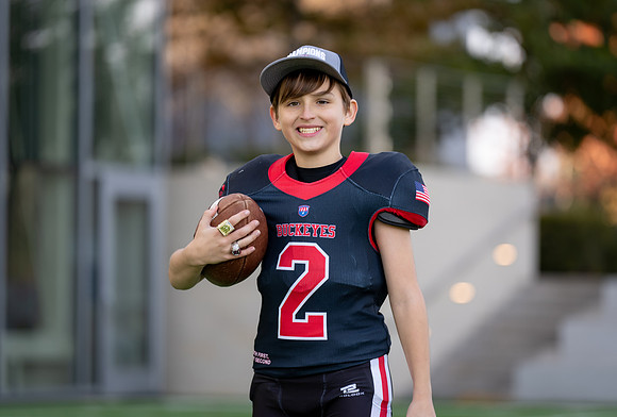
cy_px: 200
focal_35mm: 182
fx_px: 3126
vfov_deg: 7.6
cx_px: 335
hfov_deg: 11.3
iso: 100
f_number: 2.8
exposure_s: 1/400
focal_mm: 164
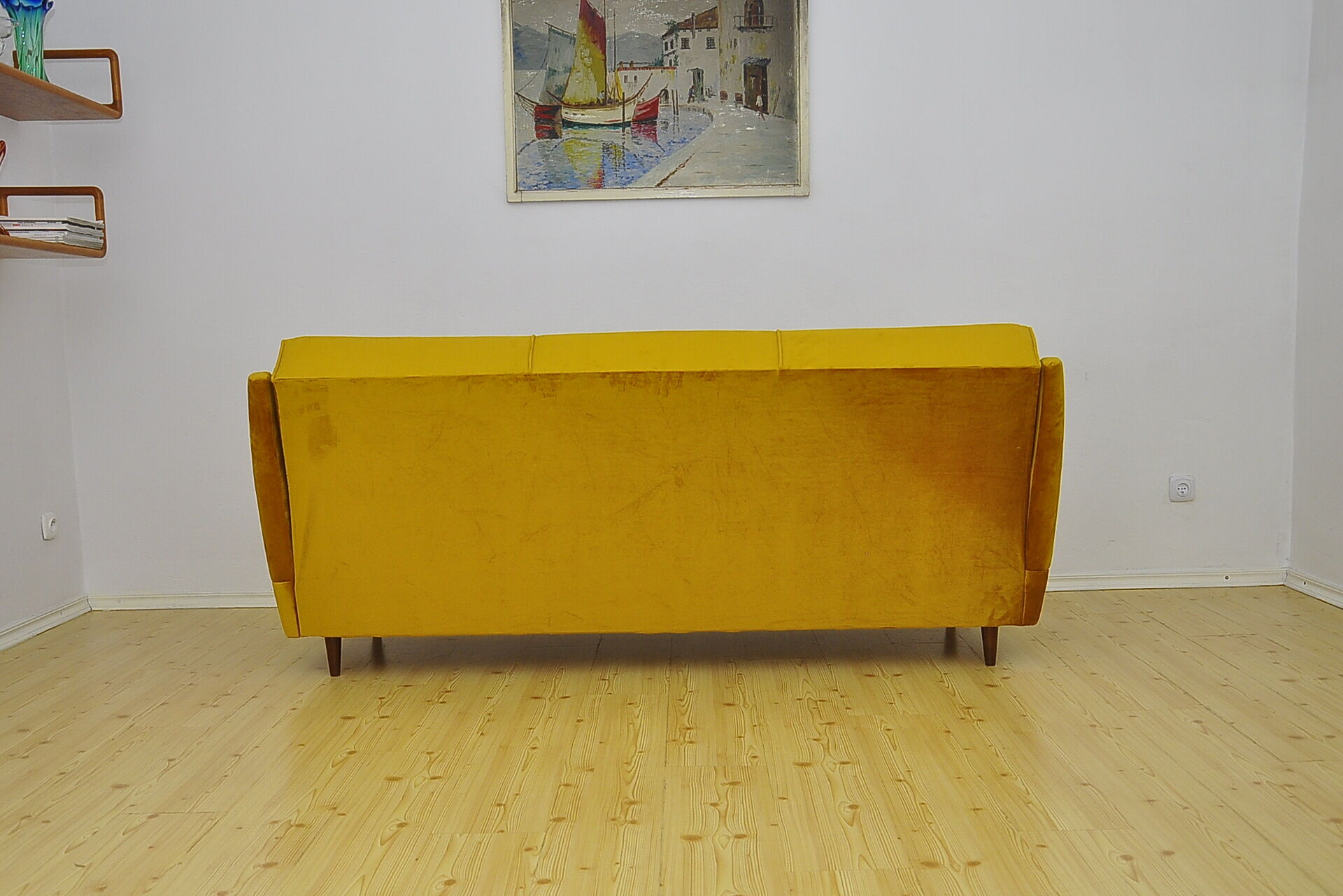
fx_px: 1231
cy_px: 448
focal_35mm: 33
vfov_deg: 40.0
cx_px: 672
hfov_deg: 57.2
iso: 400
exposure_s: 1/200
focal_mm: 22
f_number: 5.6
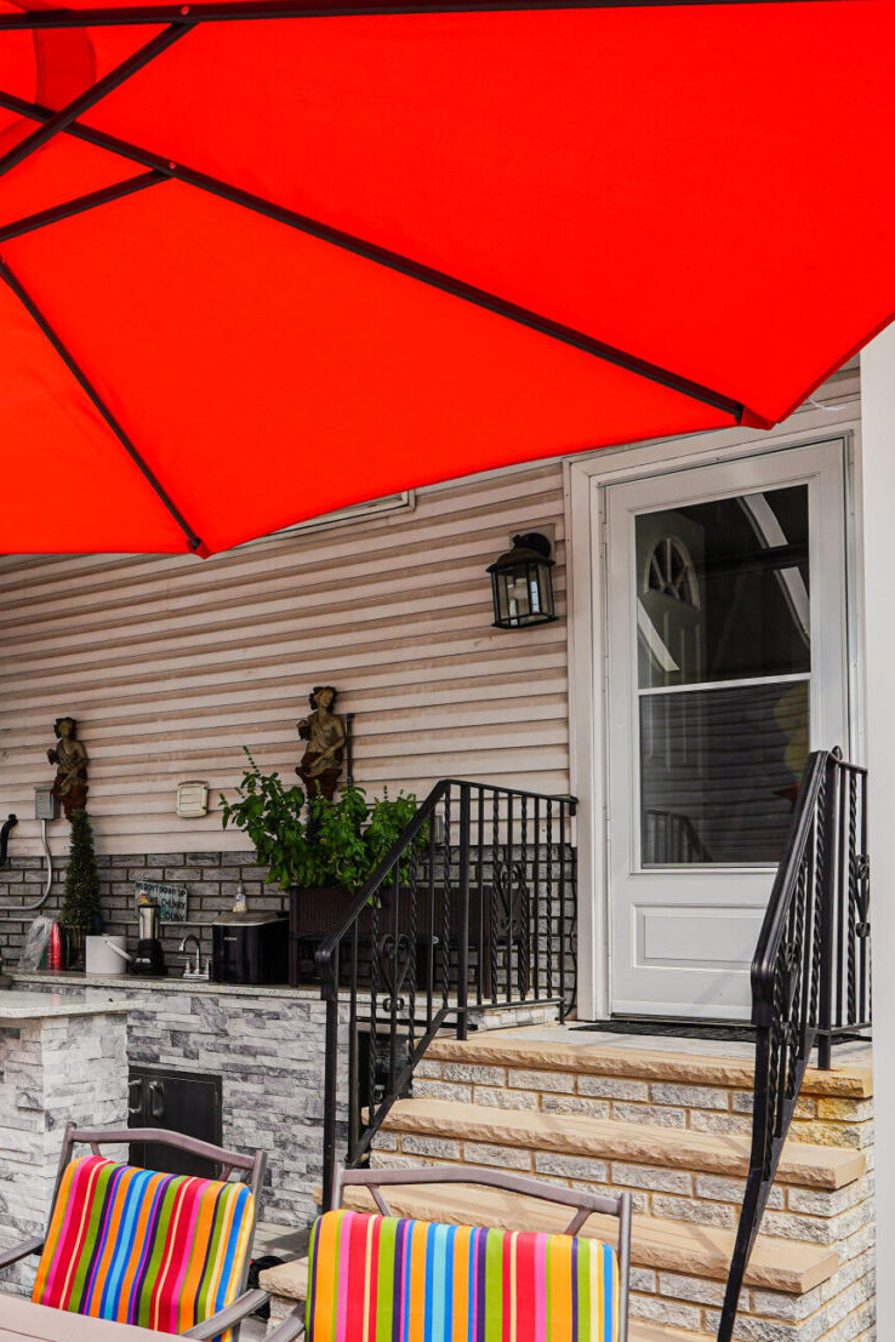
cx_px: -210
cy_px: 849
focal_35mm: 37
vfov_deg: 51.3
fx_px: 1380
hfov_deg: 30.0
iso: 100
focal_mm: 16
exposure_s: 1/100
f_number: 7.1
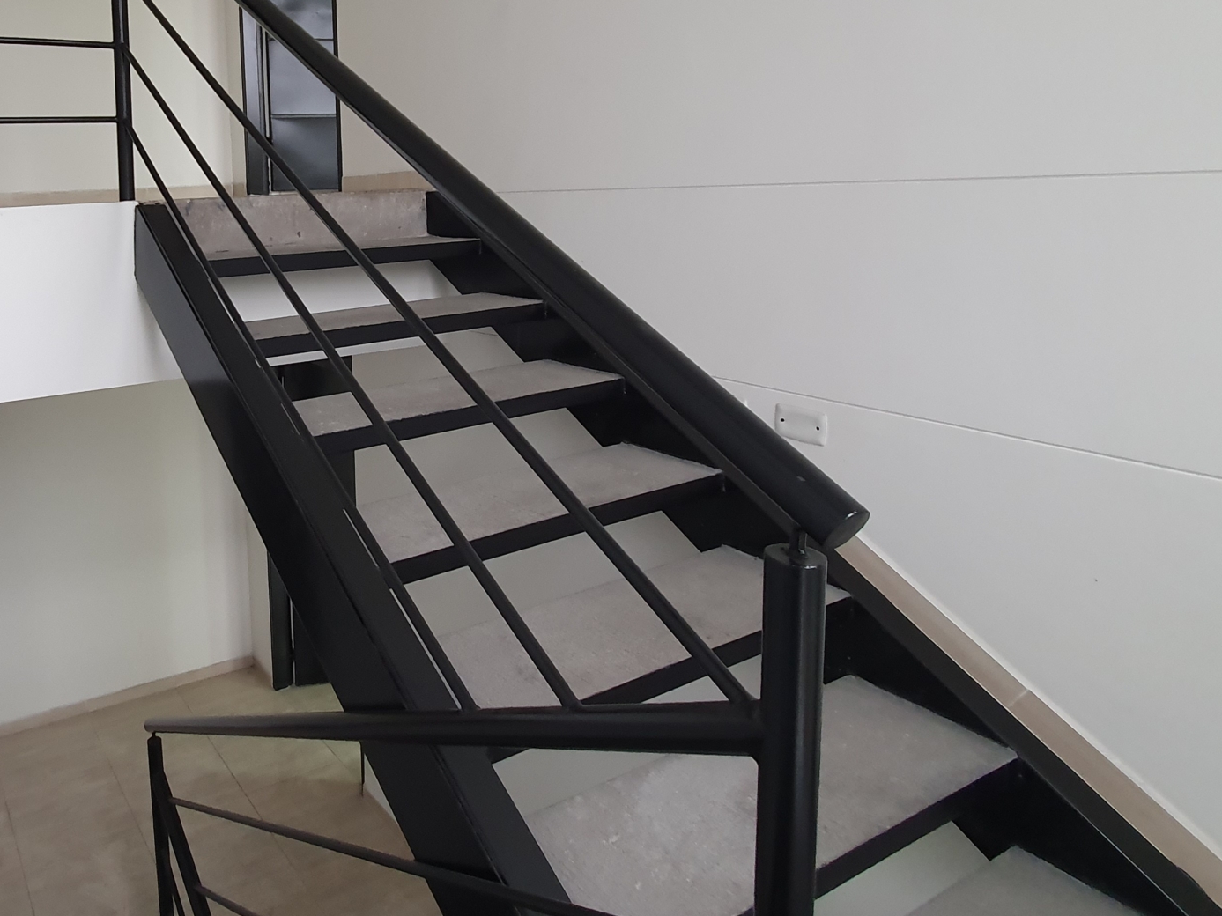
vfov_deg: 55.3
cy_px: 284
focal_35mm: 24
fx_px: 847
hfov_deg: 65.8
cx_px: 263
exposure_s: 1/60
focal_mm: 1.8
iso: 250
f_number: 2.2
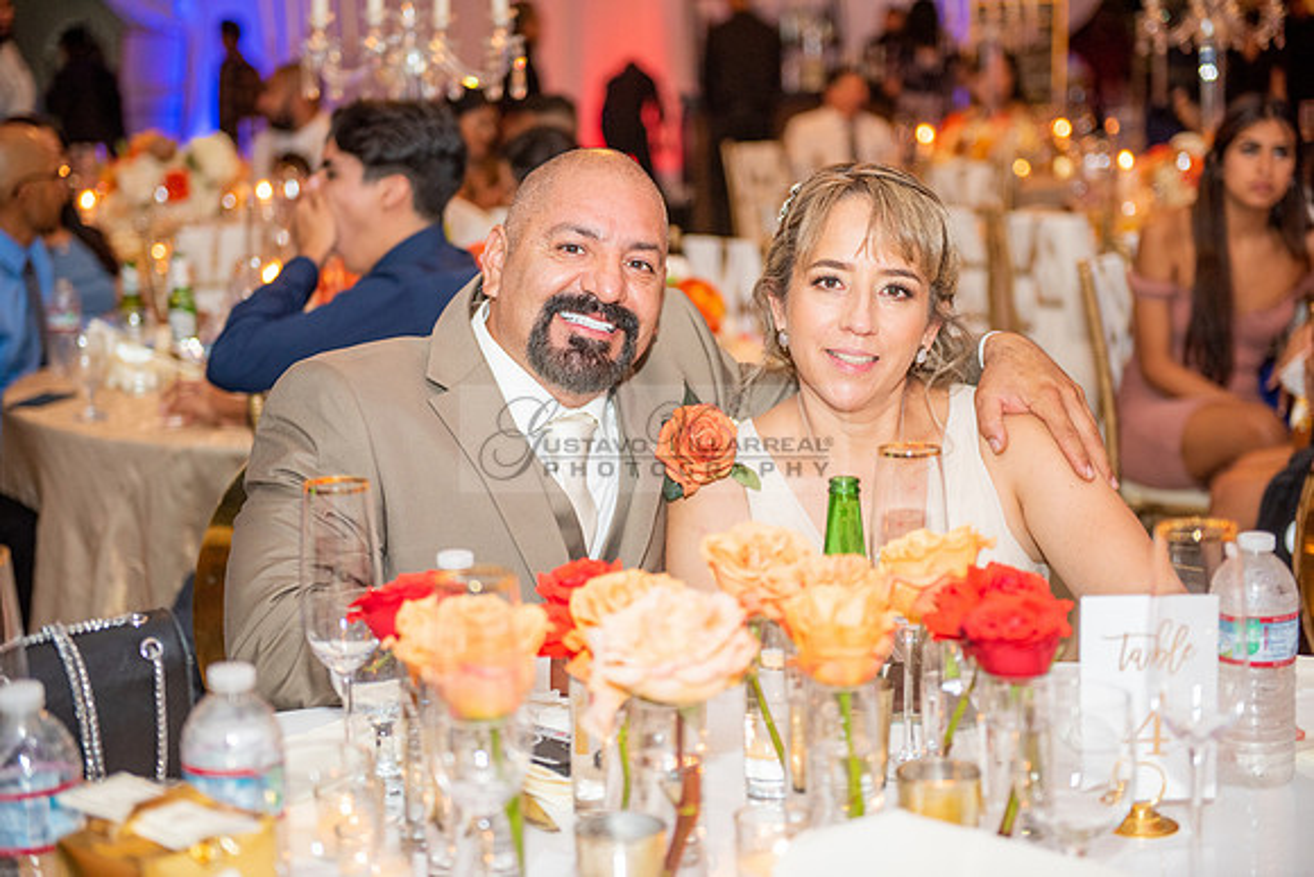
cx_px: 657
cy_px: 438
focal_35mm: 62
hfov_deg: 32.4
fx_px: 2263
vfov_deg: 21.9
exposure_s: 1/160
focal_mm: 62
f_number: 2.8
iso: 1000
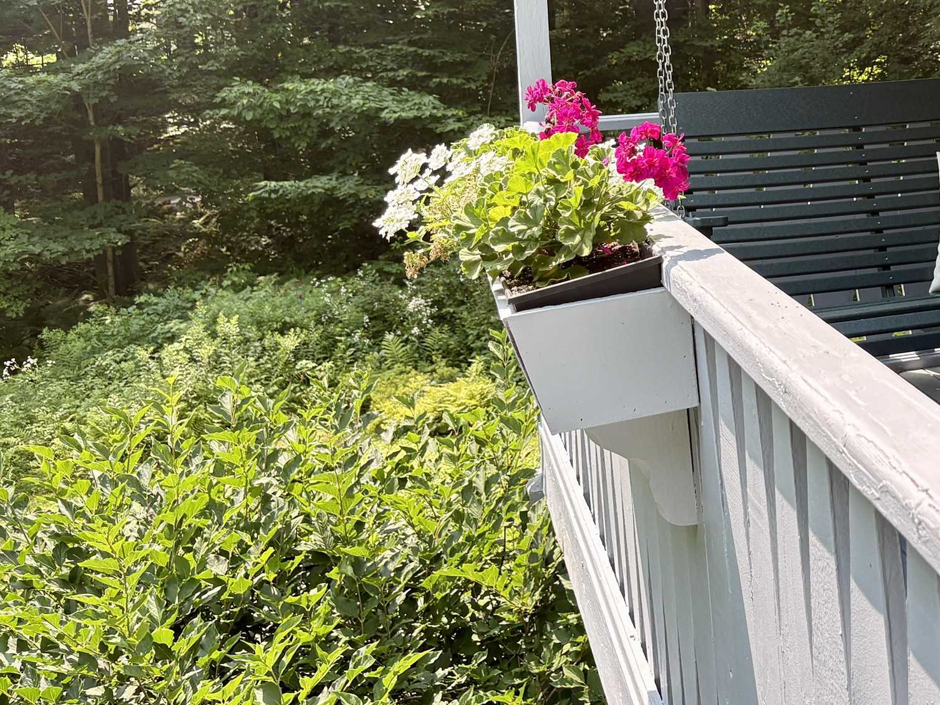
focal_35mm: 53
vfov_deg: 26.9
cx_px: 933
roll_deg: +2.0
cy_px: 117
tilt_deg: -3.7
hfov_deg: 33.2
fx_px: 1439
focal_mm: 5.96
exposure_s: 1/500
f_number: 1.6
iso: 64
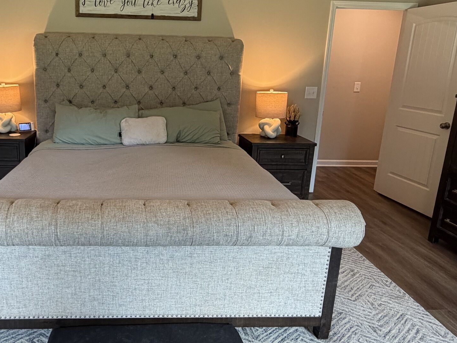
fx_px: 396
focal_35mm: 30
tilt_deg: -13.4
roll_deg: -1.5
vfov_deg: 46.7
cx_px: 151
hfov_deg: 58.6
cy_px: 153
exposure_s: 1/60
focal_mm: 2.22
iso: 250
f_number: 2.2
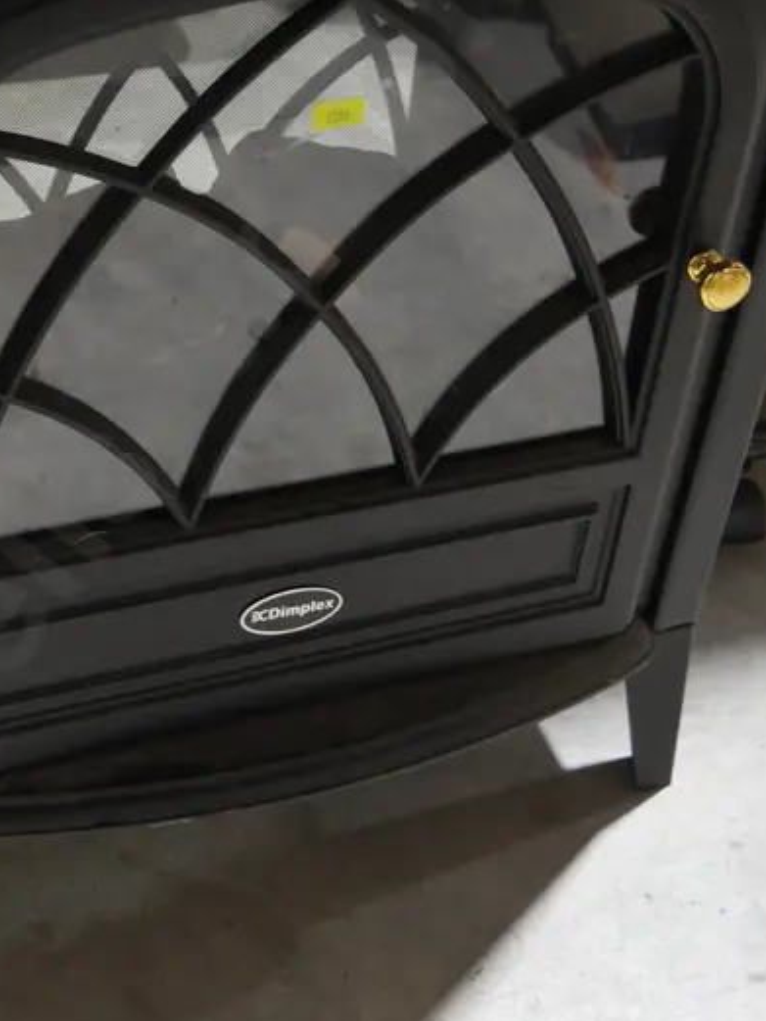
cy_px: 312
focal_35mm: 55
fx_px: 1622
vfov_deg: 34.5
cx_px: 232
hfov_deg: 26.4
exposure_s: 1/60
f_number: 3.5
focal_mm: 14
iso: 640
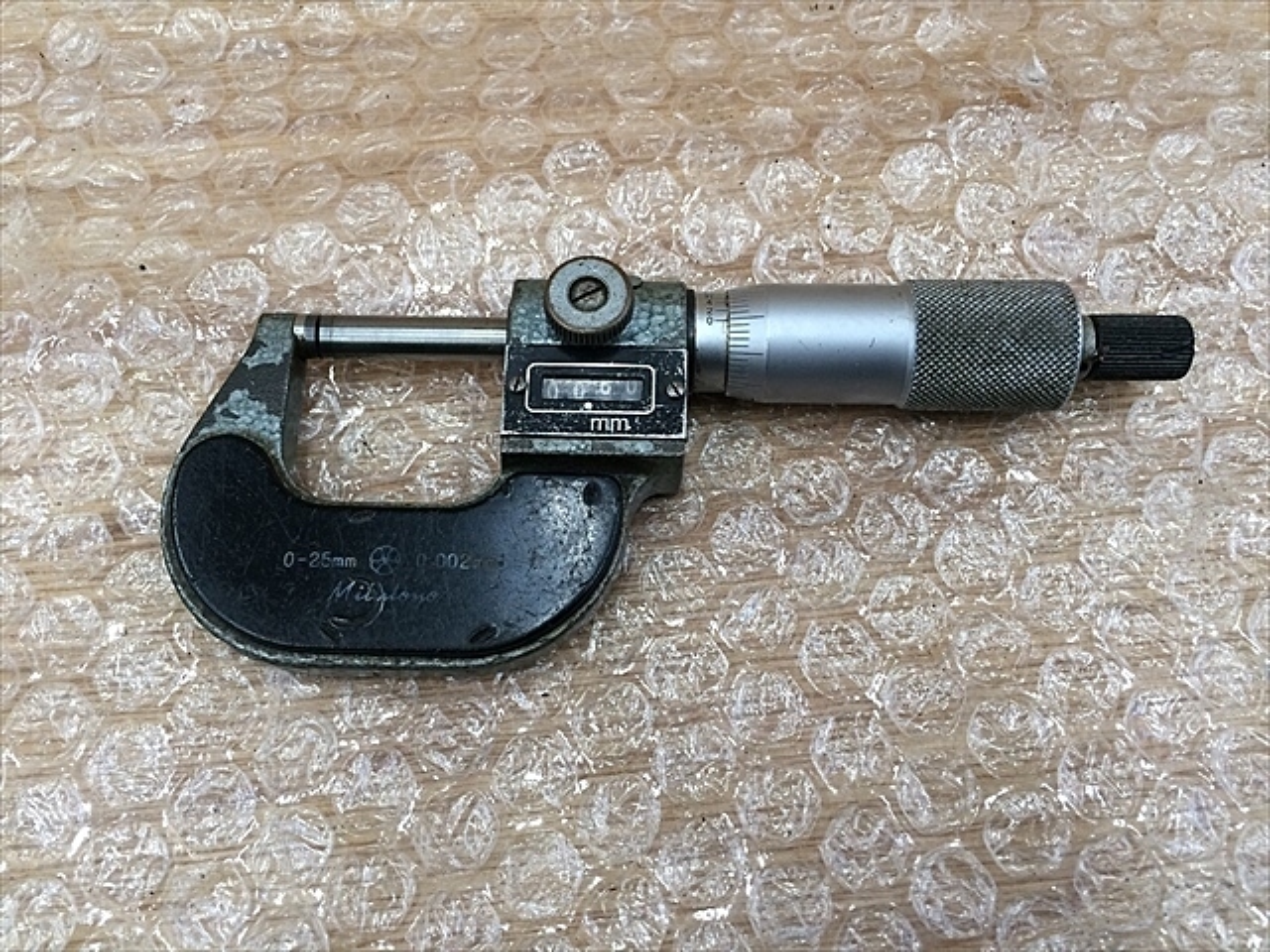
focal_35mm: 29
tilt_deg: -69.0
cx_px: 635
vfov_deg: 48.2
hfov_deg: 61.7
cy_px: 476
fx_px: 1064
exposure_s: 1/30
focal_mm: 4.15
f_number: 2.2
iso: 80
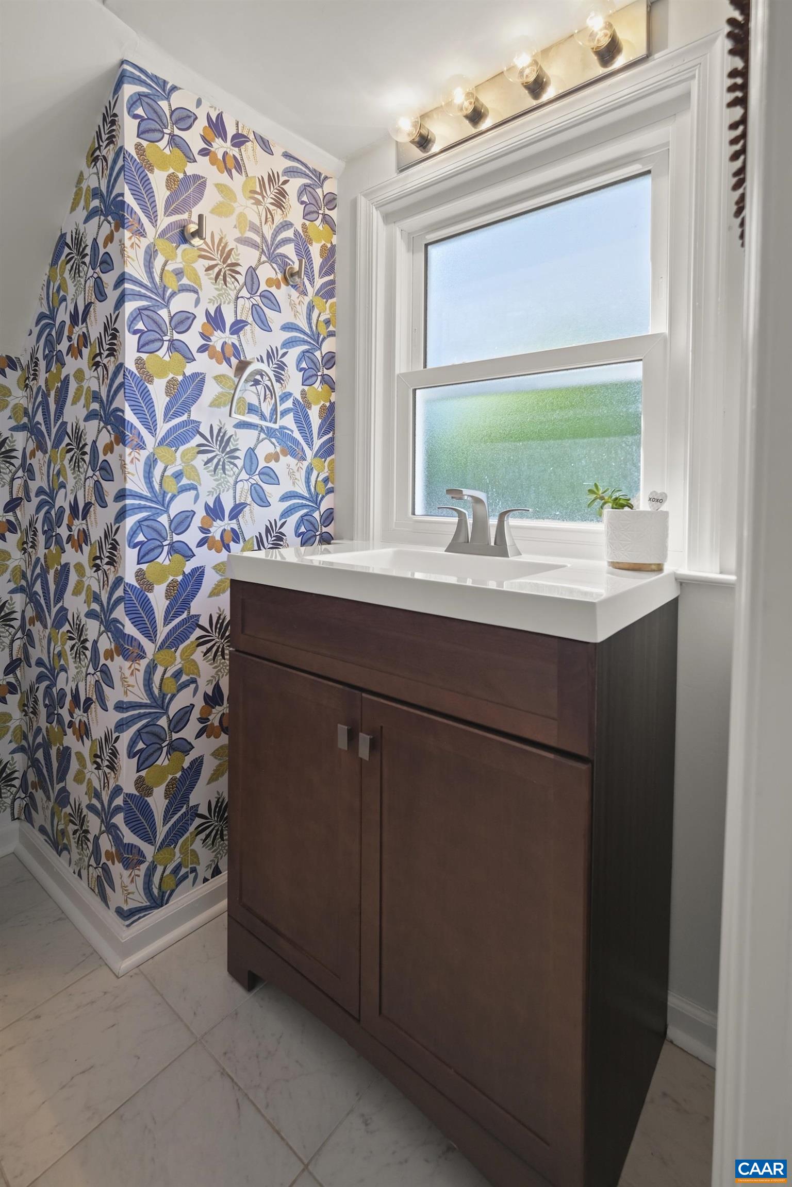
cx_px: 396
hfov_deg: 77.3
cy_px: 594
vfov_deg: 100.4
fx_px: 495
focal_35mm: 15
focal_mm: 10
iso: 400
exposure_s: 1/13
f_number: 4
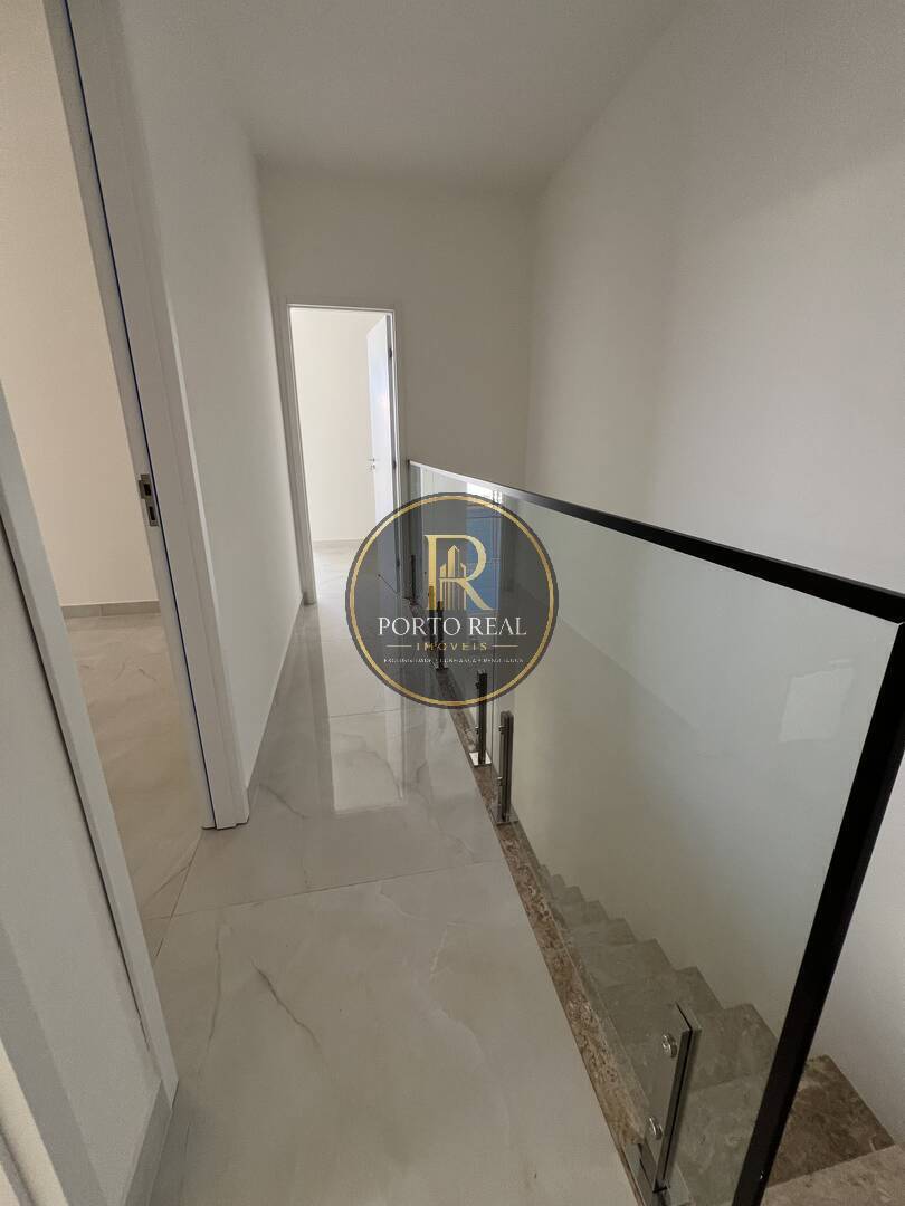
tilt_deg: -15.8
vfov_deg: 106.2
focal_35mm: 13
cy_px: 603
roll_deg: +0.5
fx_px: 453
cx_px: 452
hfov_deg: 89.9
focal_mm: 1.57
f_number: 1.8
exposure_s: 1/99
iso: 100
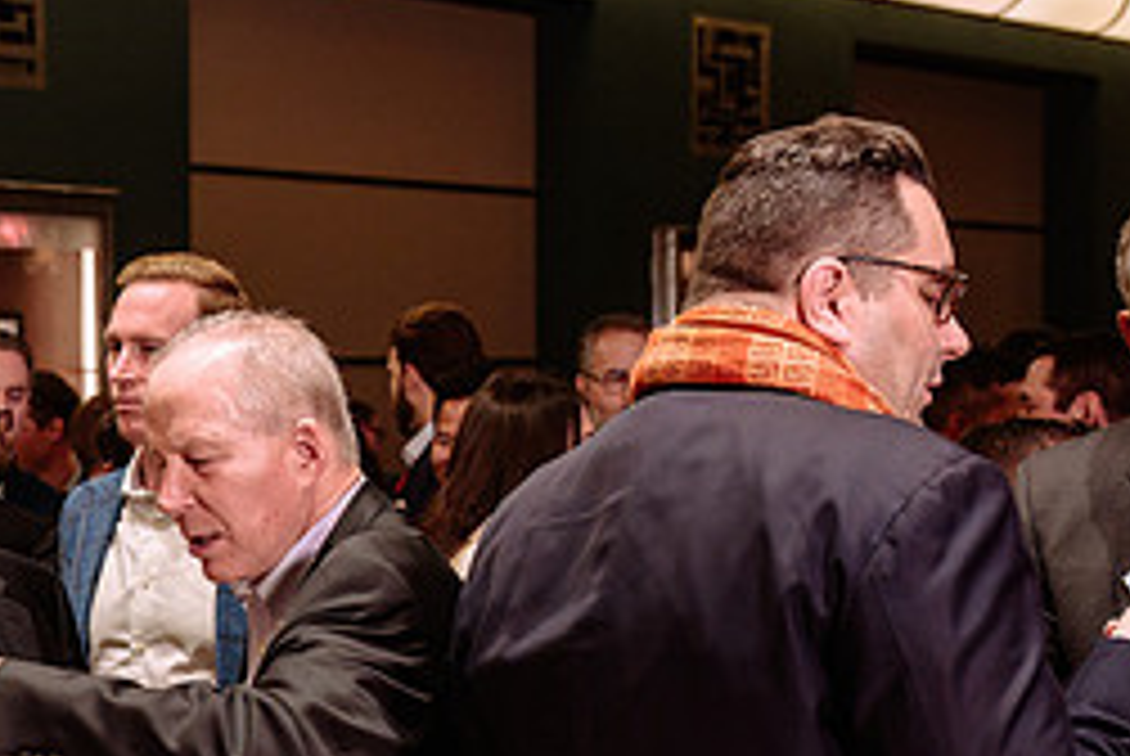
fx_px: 2860
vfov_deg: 15.0
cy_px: 568
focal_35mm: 91
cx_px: 67
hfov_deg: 21.7
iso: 800
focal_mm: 36
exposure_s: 1/100
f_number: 3.5
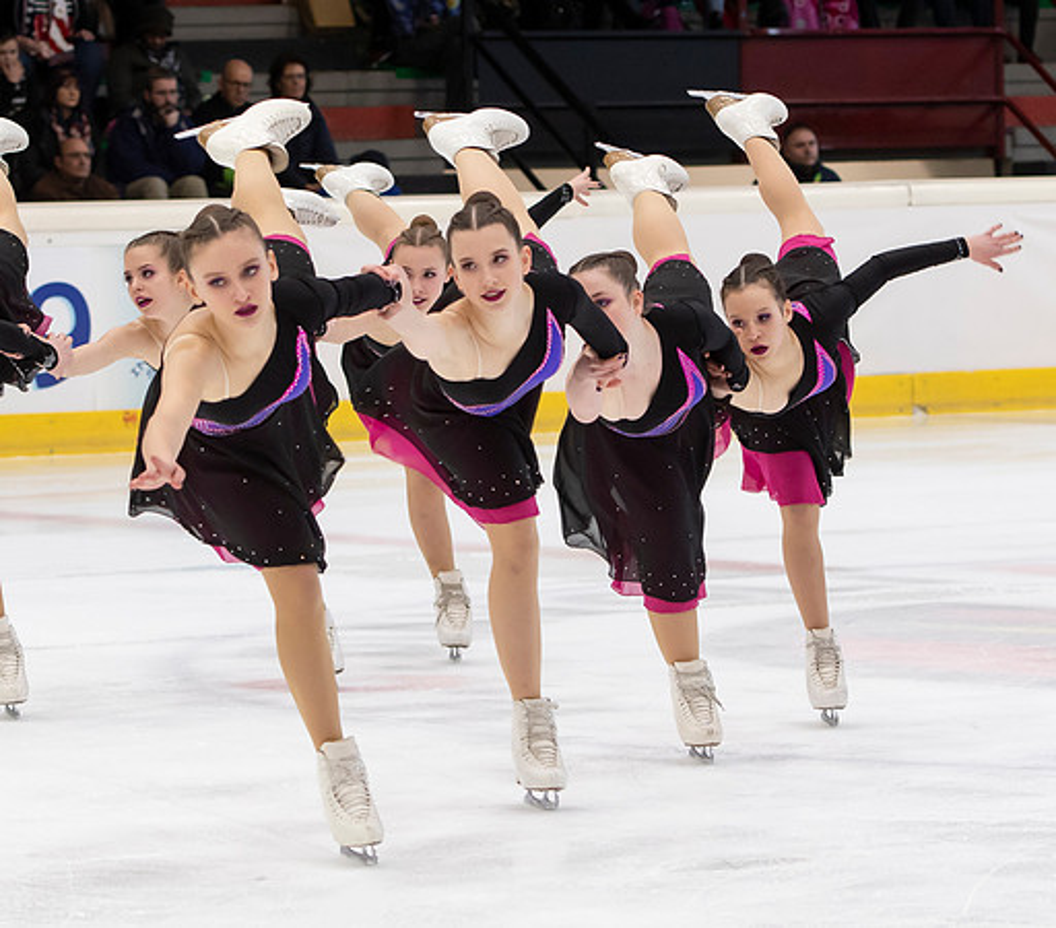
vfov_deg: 7.6
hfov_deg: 8.6
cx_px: 424
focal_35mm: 215
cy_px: 338
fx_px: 6986
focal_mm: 78
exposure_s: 1/200
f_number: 3.5
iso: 800
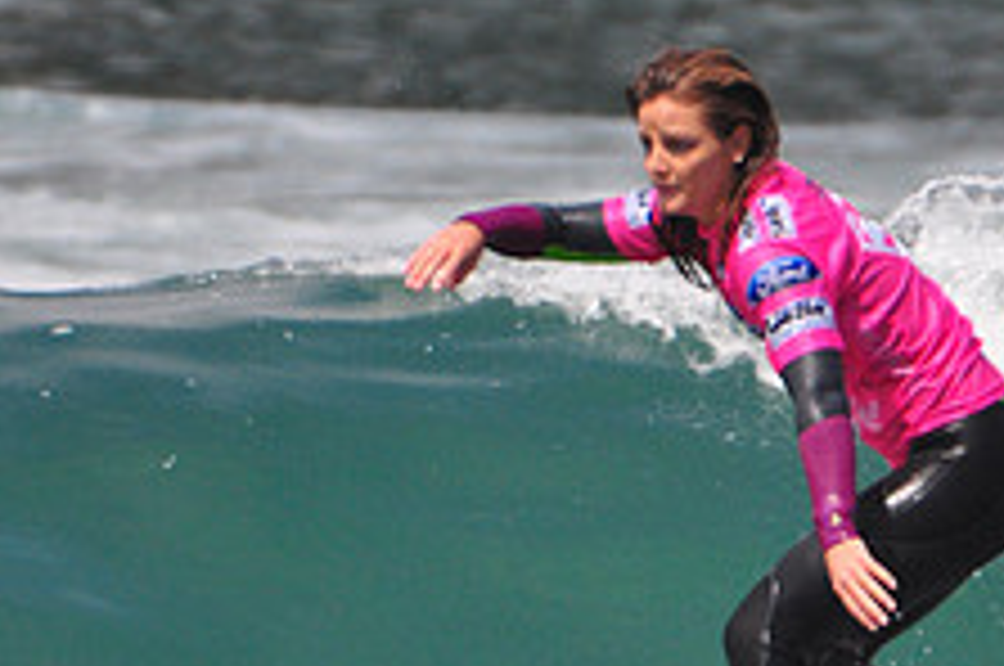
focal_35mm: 2149
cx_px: 1085
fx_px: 59846
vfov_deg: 0.6
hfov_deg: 1.0
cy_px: 452
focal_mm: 550
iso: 640
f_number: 5.6
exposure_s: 1/4000
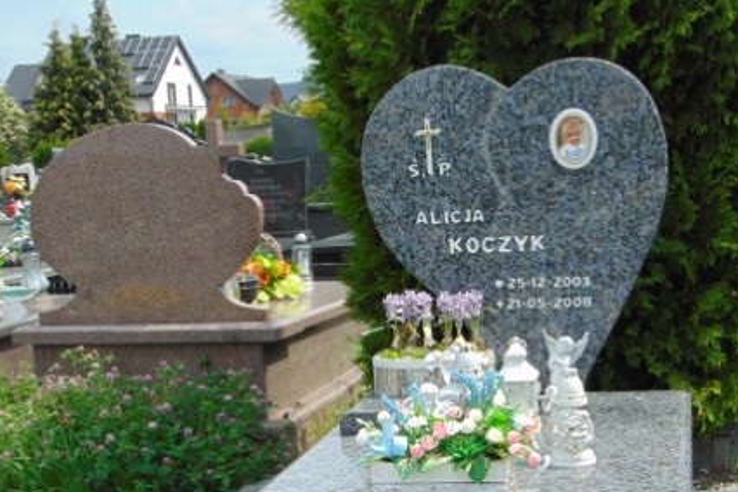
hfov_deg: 32.7
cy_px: 388
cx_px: 457
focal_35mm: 61
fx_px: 1250
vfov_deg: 22.0
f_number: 3.3
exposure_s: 1/800
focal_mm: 6.9
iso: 80
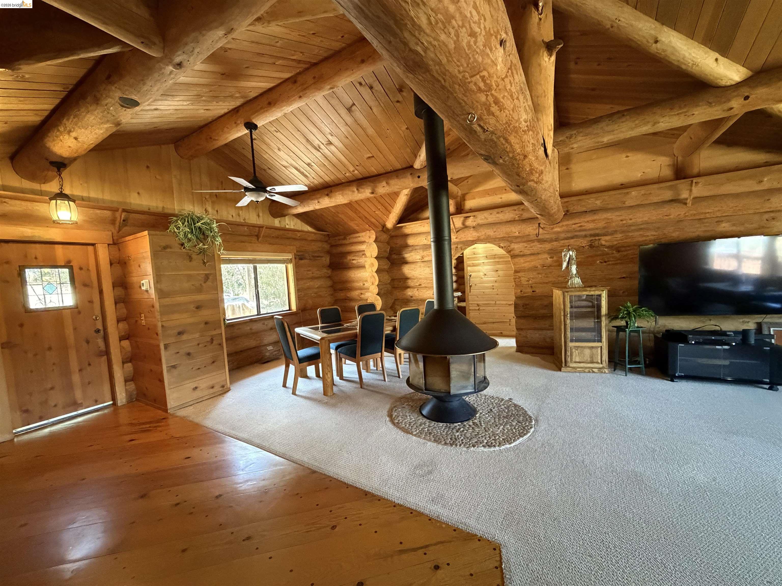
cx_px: 391
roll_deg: +3.8
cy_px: 293
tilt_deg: -3.6
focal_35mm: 14
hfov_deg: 102.1
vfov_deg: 85.7
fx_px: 316
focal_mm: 2.22
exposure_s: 1/60
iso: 1000
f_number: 2.2
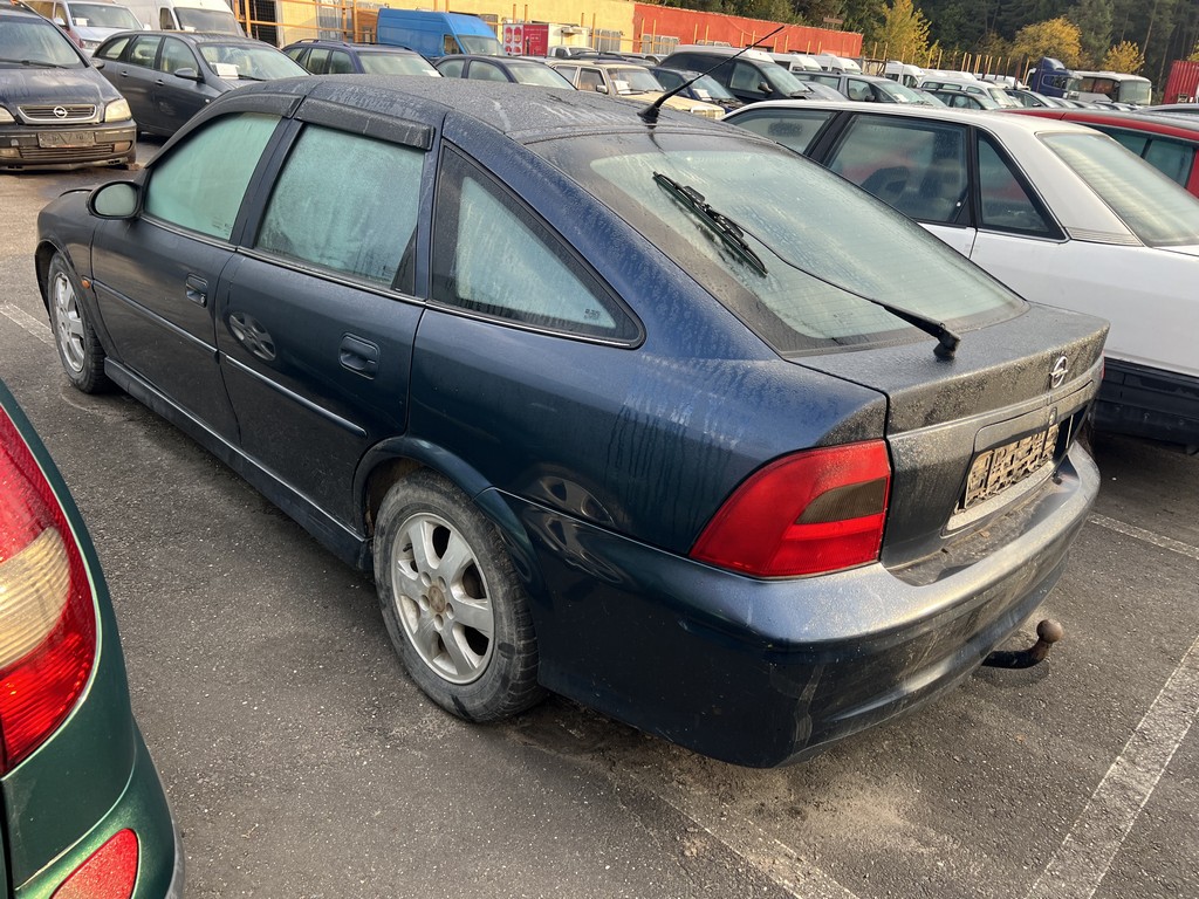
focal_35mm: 26
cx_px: 600
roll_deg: -3.5
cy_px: 450
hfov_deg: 67.3
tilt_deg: -21.7
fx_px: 901
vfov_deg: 53.1
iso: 40
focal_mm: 5.7
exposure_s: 1/171
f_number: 1.5
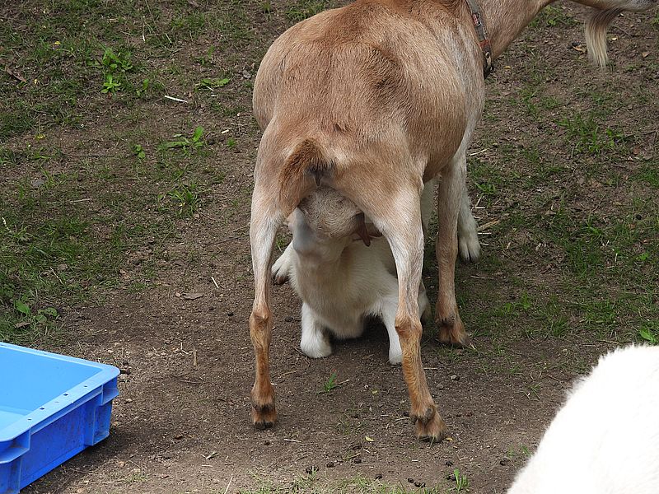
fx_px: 2570
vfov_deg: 11.0
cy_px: 247
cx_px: 330
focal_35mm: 135
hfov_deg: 14.6
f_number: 4
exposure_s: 1/400
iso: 100
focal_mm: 24.1
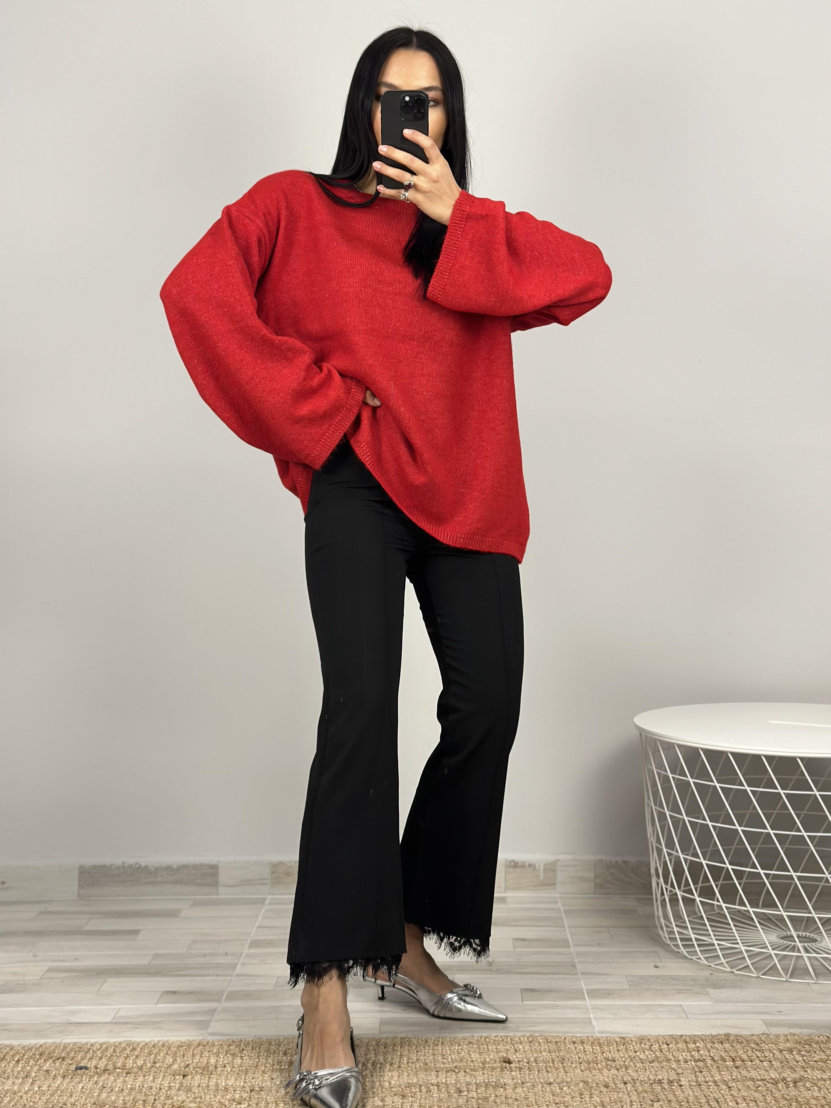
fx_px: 1536
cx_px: 416
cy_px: 554
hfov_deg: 30.3
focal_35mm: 48
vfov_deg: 39.7
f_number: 1.78
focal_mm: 6.86
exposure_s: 1/100
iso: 160
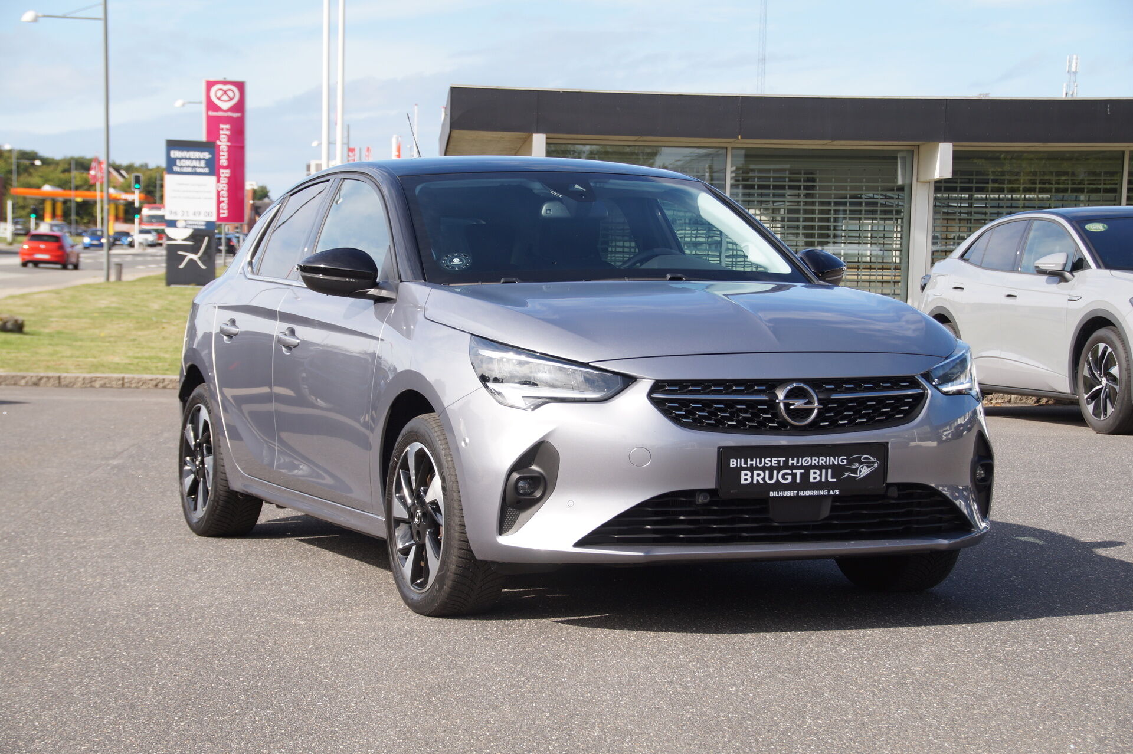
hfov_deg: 24.6
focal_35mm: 82
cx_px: 566
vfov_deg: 16.5
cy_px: 377
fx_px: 2595
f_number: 7.1
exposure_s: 1/200
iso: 100
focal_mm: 55
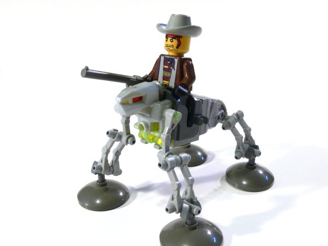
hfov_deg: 52.6
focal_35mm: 35
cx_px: 164
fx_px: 332
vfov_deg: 40.7
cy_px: 123
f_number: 7.1
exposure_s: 1/2.5
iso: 80
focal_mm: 7.4
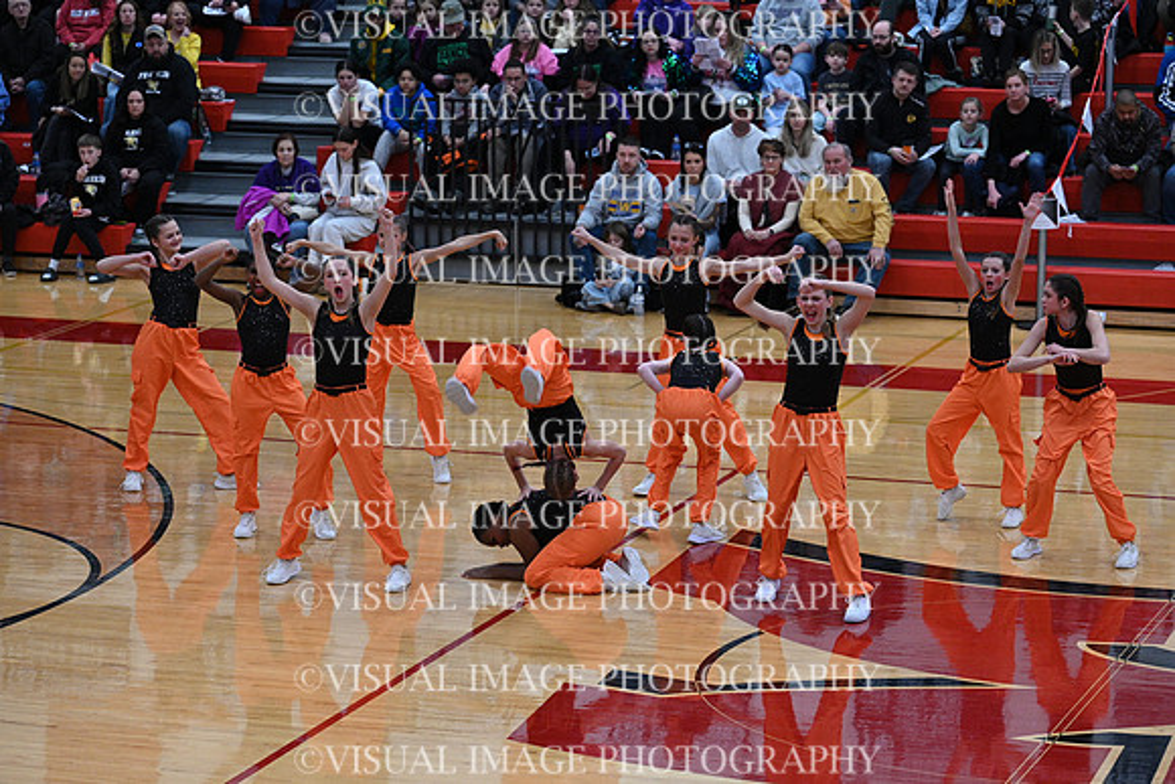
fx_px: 3917
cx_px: 588
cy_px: 392
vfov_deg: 11.4
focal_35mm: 120
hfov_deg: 17.1
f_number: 4
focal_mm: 120
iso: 4000
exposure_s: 1/400
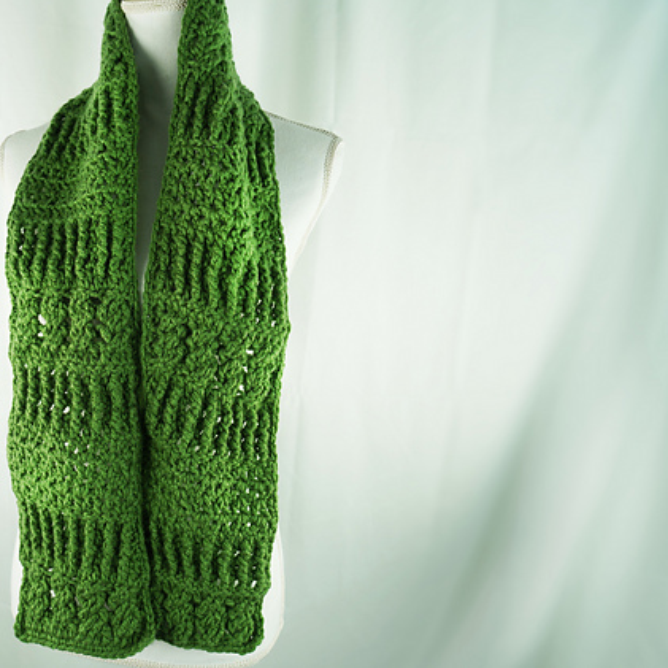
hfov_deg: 50.3
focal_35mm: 31
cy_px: 331
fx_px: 677
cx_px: 165
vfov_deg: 52.5
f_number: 5
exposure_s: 1/60
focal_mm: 24
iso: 100
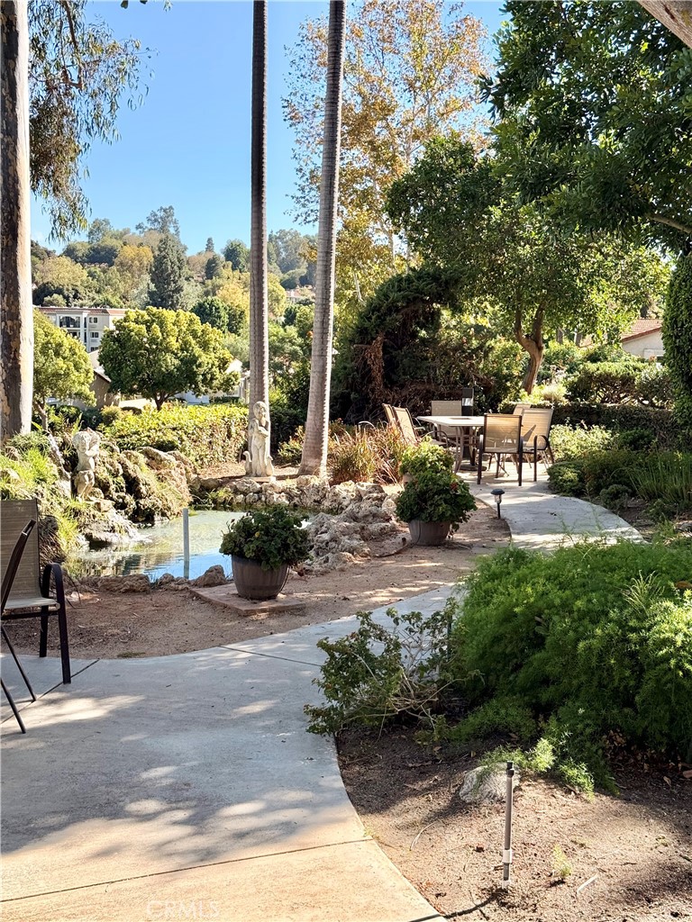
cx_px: 346
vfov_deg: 39.7
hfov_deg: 30.3
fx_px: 1279
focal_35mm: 48
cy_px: 461
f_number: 1.78
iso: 64
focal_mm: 6.76
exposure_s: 1/1377
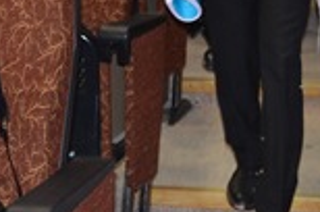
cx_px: 272
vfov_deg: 9.1
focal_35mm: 143
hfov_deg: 14.3
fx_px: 1269
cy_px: -170
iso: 800
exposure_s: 1/60
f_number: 3.8
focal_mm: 23
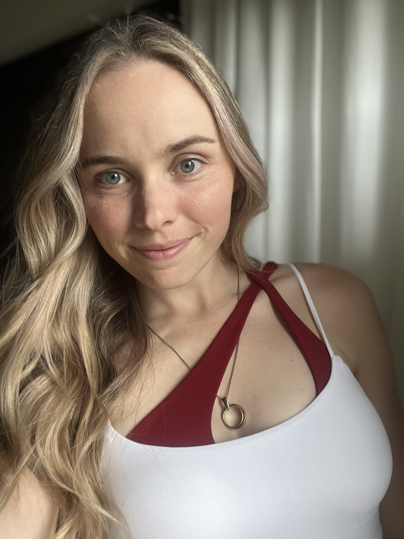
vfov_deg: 60.0
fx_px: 467
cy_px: 270
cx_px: 202
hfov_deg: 46.8
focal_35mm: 30
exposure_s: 1/60
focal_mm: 2.71
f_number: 2.2
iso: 100
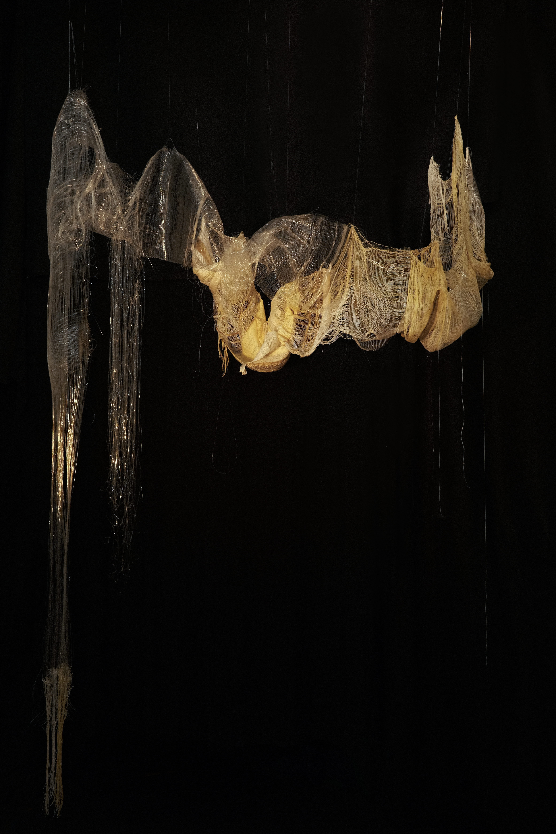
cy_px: 417
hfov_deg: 43.6
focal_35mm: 30
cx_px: 278
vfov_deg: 61.9
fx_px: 695
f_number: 4
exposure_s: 1/80
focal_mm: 20.2
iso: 400
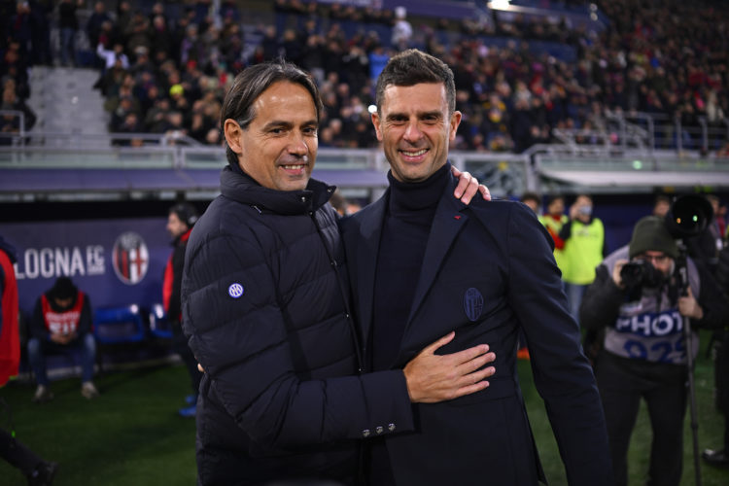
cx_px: 364
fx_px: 709
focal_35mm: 35
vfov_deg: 37.9
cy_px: 243
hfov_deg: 54.4
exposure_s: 1/640
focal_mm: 35
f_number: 1.8
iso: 640
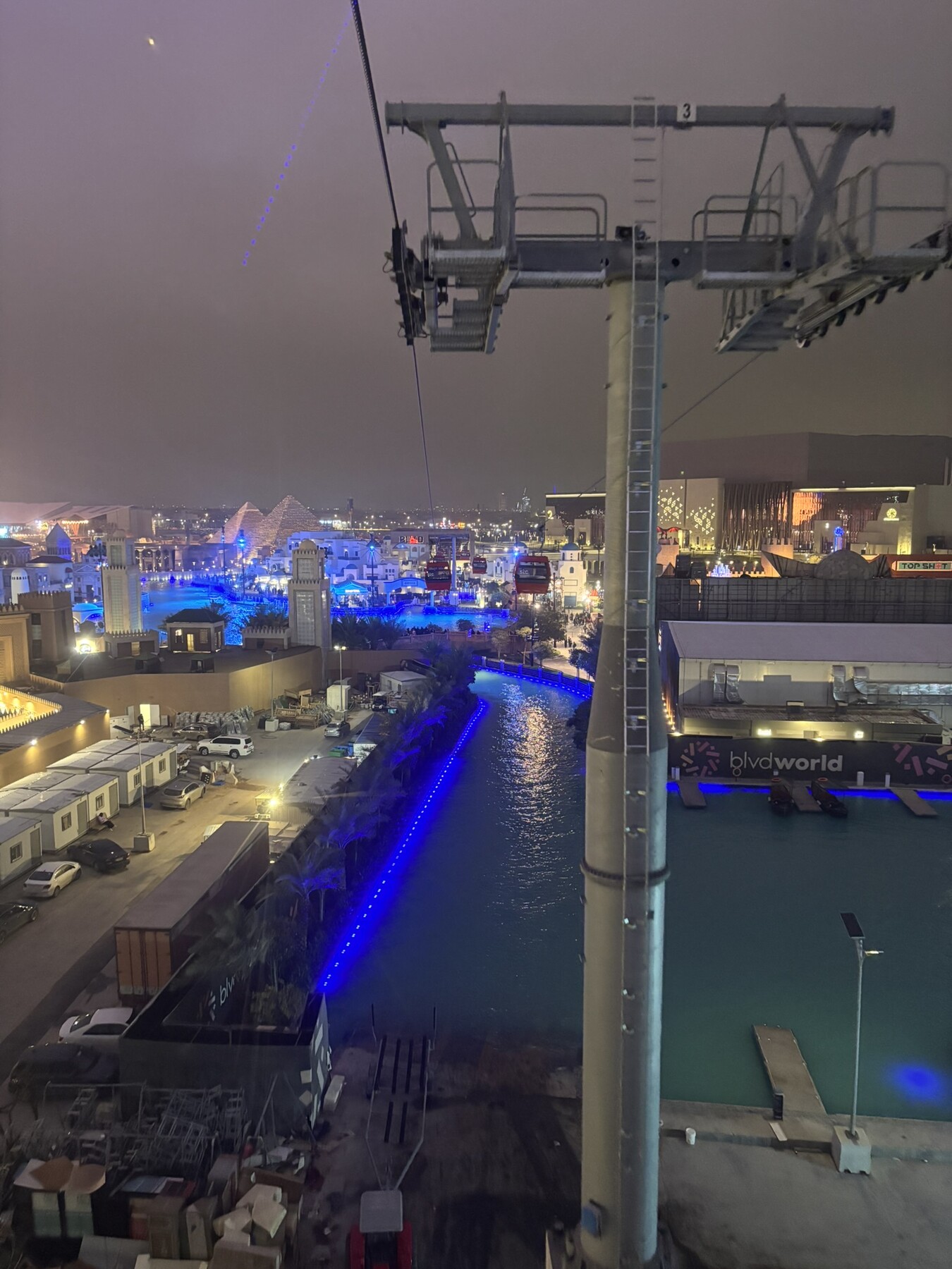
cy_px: 634
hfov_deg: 53.1
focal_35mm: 26
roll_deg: -1.2
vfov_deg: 67.3
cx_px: 476
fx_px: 953
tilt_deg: -7.3
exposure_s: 1/30
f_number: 1.6
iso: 640
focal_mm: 5.96
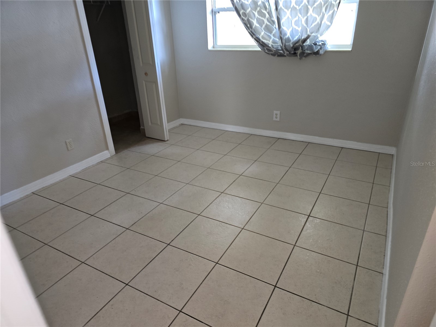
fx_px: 290
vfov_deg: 58.9
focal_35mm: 23
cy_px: 164
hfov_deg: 73.9
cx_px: 218
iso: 125
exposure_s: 1/15
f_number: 1.7
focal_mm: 6.3
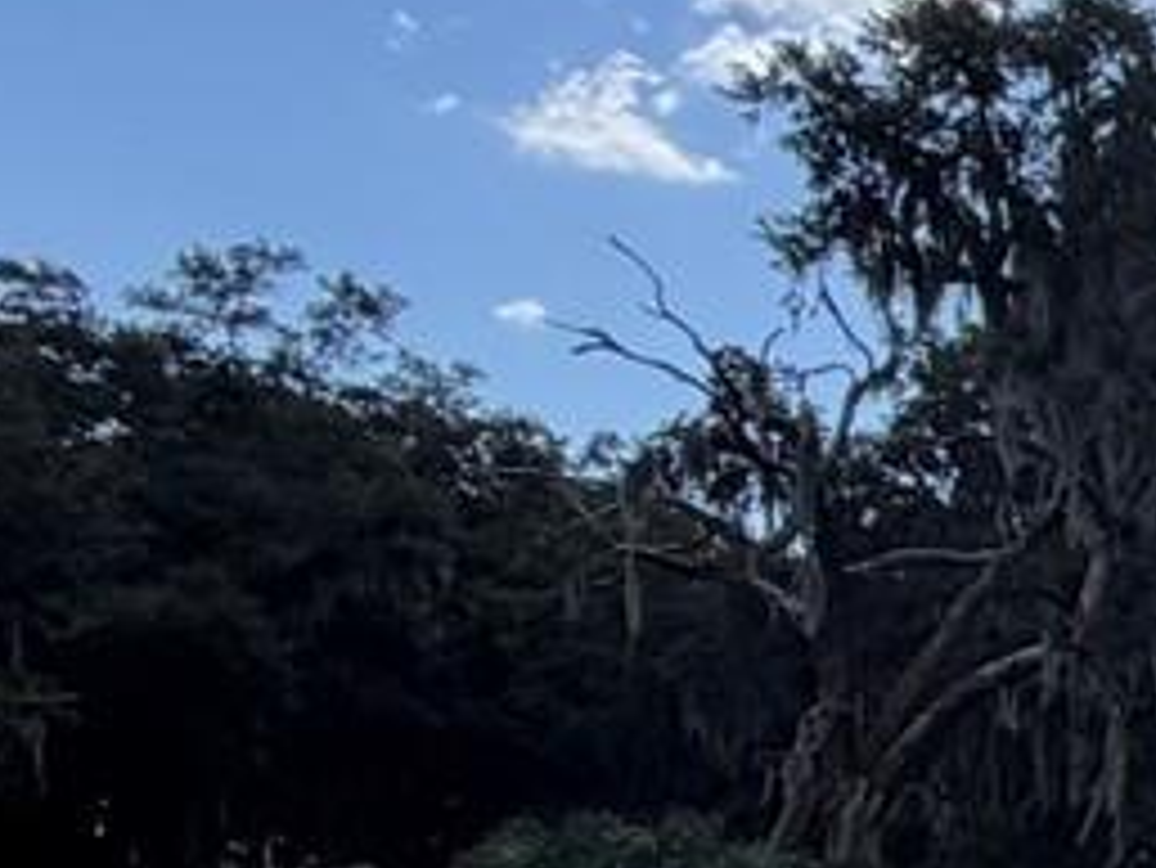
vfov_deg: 15.9
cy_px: 1196
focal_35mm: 87
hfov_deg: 14.2
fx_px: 2907
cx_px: 2847
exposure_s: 1/901
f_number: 2.2
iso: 20
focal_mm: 2.22
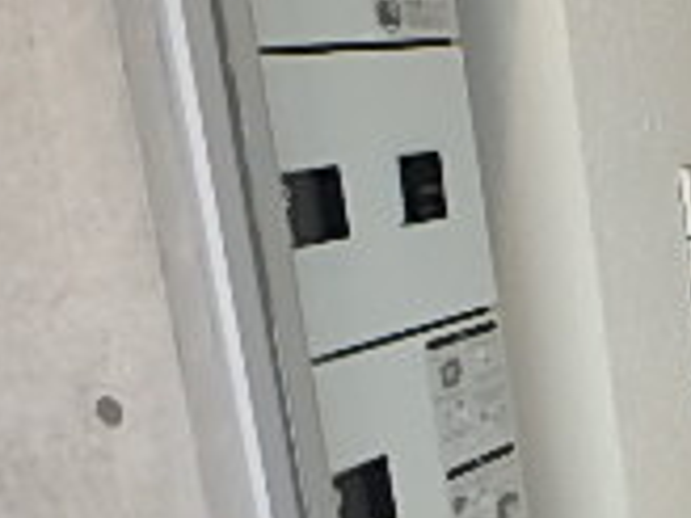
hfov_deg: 18.8
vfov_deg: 17.7
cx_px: 1213
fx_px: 1637
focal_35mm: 82
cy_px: 467
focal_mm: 3.7
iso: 200
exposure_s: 1/40
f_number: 3.5
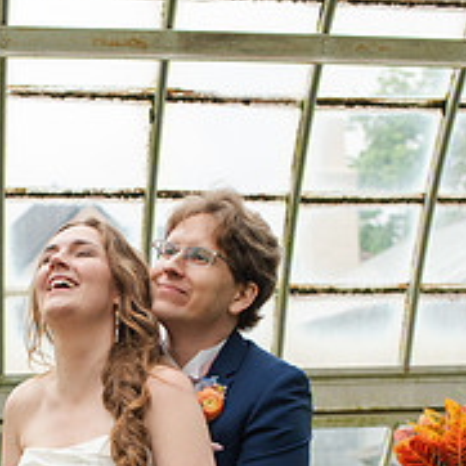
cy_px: 456
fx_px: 1127
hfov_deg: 23.1
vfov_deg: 22.5
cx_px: 104
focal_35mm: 74
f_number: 3.2
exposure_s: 1/320
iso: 100
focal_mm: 35
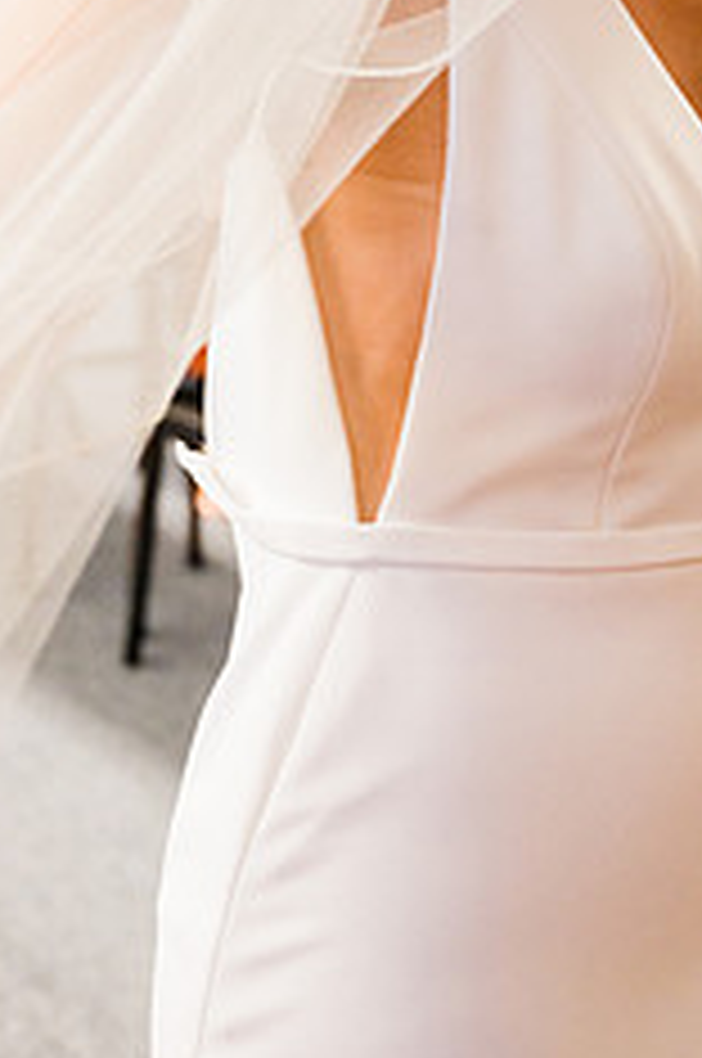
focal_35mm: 86
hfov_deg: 15.7
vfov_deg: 23.6
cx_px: 619
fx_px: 2523
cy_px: 365
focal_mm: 45
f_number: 4
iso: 1600
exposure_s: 1/250
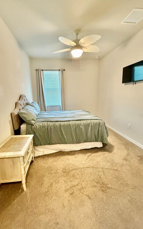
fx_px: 94
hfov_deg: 74.7
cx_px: 66
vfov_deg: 101.5
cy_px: 115
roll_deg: +0.0
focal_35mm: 15
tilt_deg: -12.5
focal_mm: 2.22
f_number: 2.2
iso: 800
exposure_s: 1/60
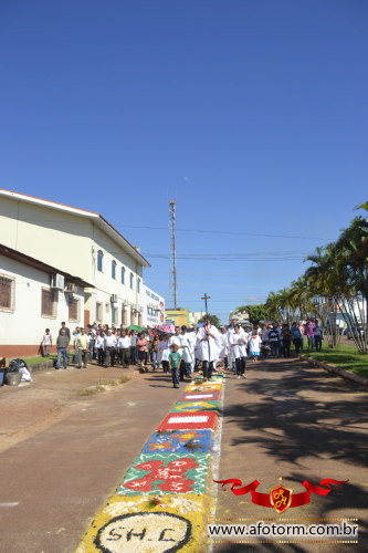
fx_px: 460
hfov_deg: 43.6
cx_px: 184
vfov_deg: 61.9
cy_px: 276
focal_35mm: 30
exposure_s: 1/320
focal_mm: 20
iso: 100
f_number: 9
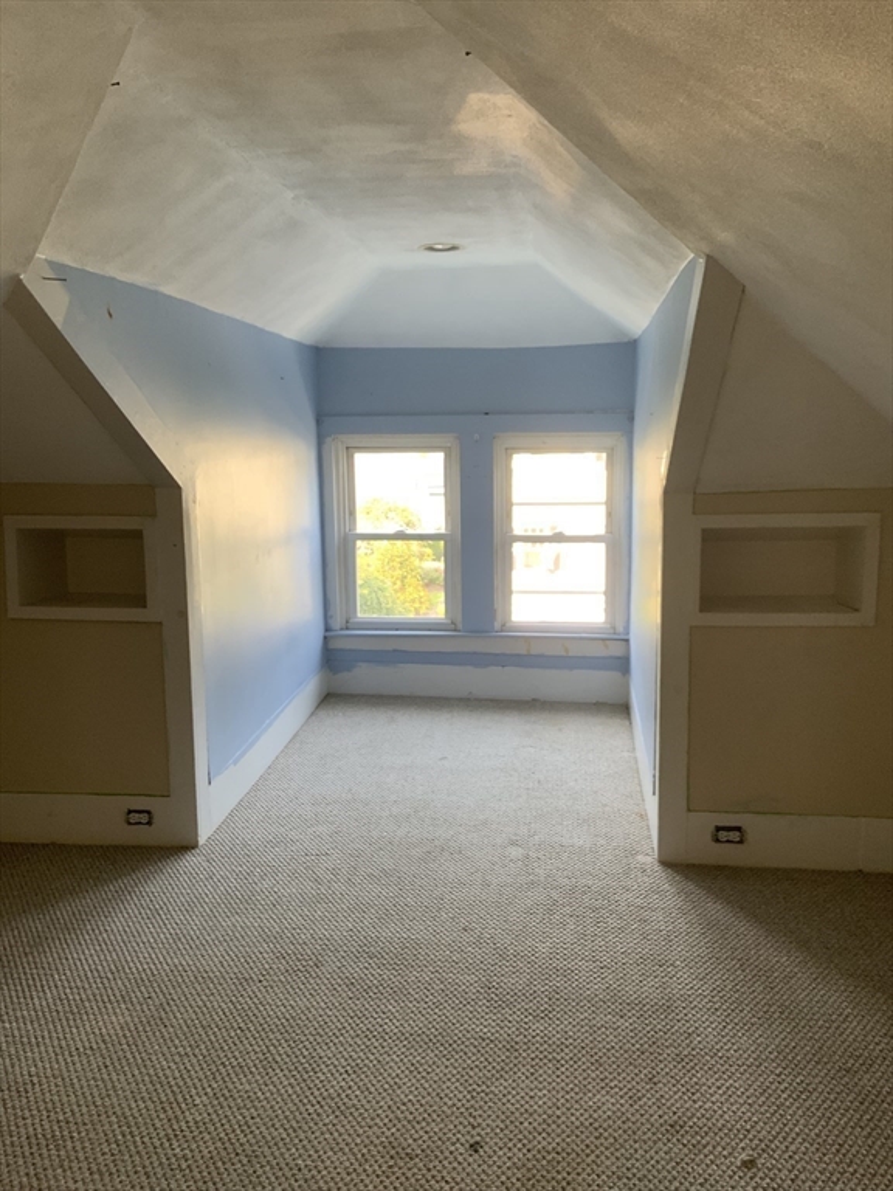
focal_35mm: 29
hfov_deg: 48.2
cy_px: 596
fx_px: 997
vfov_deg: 61.7
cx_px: 446
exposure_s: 1/60
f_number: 1.8
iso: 80
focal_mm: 3
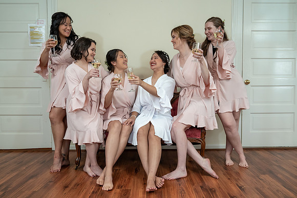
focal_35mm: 30
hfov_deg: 62.1
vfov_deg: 43.8
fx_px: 246
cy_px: 99
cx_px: 154
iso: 2000
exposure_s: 1/200
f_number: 5.6
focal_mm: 28
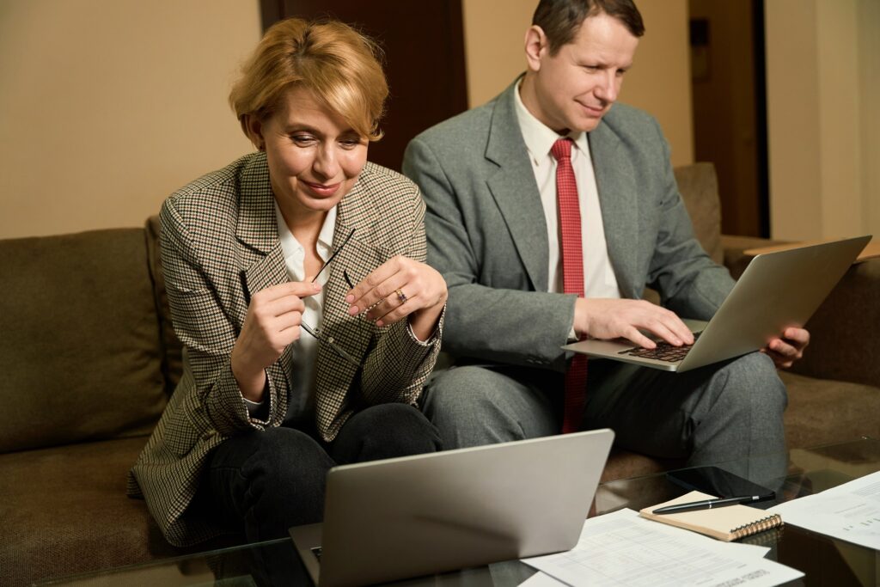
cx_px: 440
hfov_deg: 44.0
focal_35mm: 45
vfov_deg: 30.1
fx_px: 1090
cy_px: 294
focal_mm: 44.6
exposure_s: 1/250
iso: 1250
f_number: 3.2
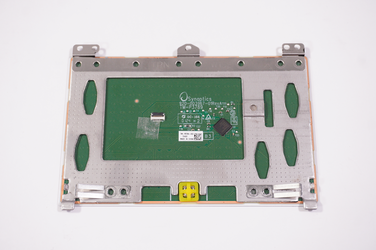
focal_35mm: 51
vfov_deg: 26.4
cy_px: 125
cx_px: 188
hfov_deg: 38.9
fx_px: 532
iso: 800
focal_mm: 34
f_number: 5.6
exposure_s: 1/250
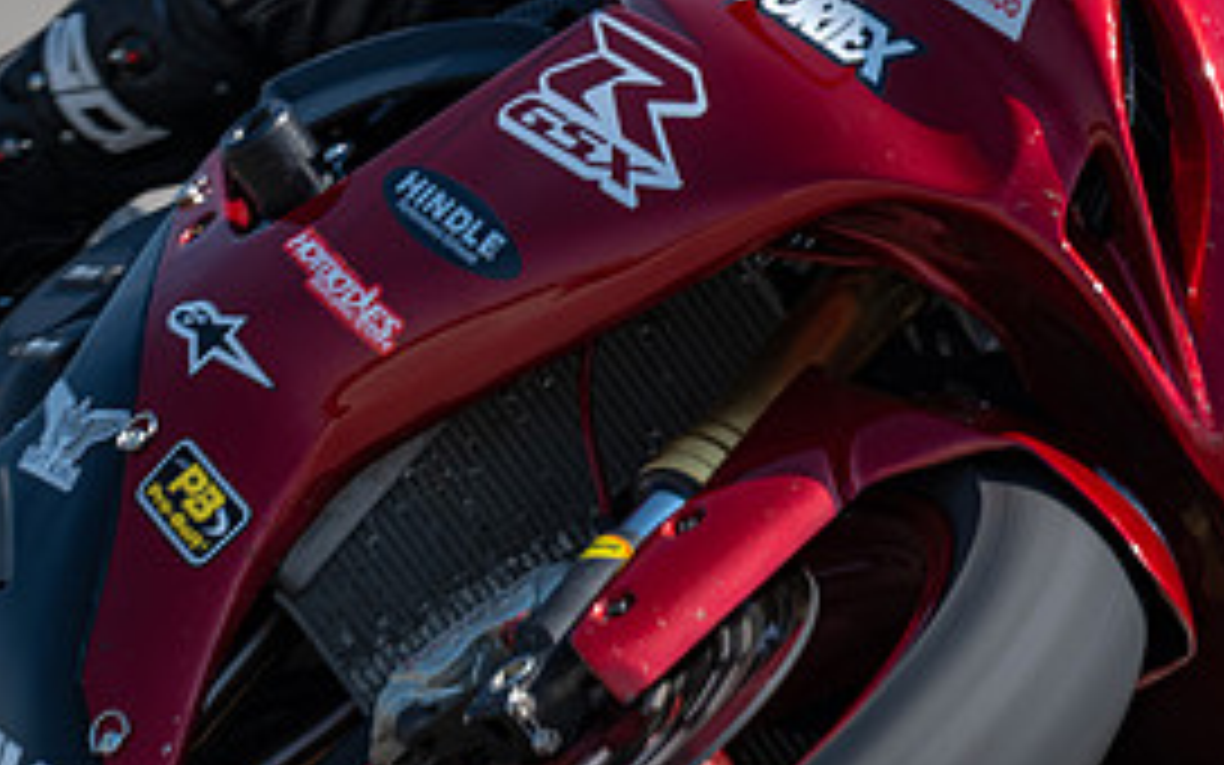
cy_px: 326
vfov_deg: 1.0
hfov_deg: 1.6
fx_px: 43532
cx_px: 1080
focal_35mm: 1305
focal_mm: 600
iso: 110
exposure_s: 1/200
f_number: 11
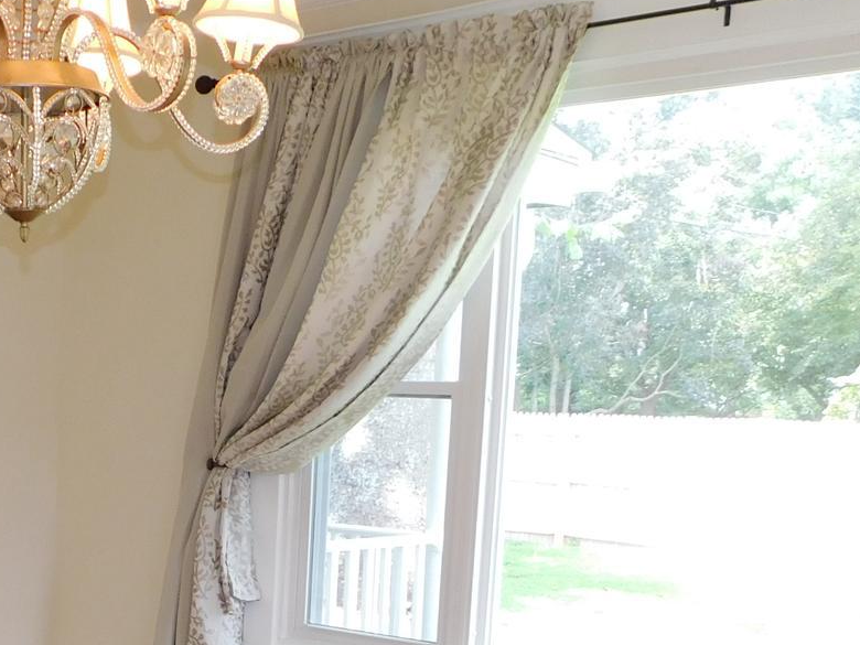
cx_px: 3
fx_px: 1565
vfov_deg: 22.1
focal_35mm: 63
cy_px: 689
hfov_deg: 28.8
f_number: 3
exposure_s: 1/50
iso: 125
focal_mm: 4.1
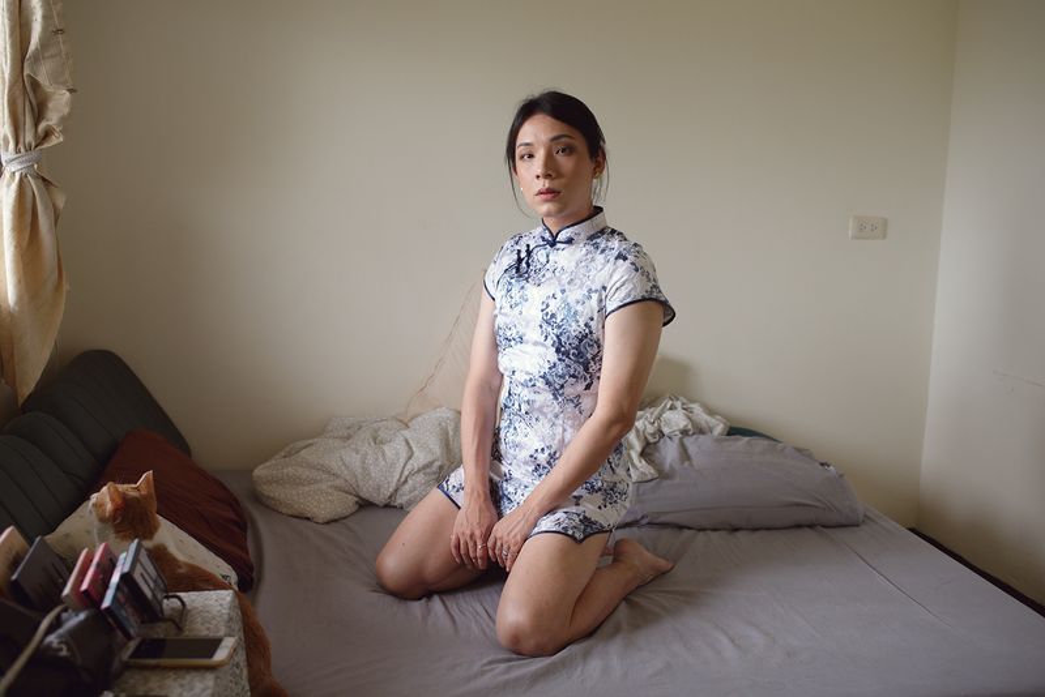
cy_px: 348
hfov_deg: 54.4
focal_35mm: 35
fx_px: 1016
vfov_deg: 37.9
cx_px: 522
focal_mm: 35
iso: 500
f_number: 3.2
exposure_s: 1/80
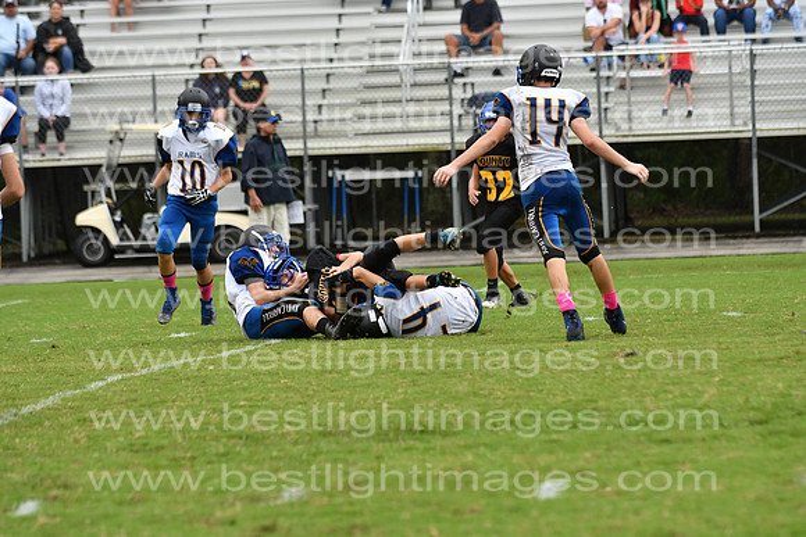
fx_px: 4703
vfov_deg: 6.5
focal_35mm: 210
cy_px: 268
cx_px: 403
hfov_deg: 9.8
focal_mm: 140
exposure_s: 1/2500
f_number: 3.5
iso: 1000
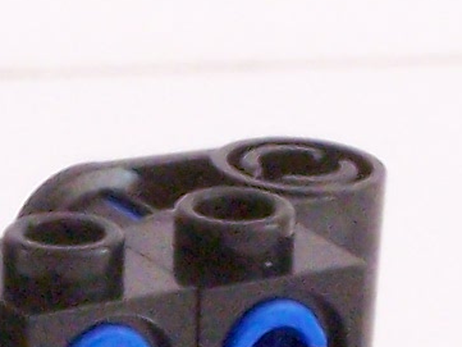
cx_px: 91
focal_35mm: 670
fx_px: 8945
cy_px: 736
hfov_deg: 3.0
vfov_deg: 2.2
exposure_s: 1/6
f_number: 8
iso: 400
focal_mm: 15.6
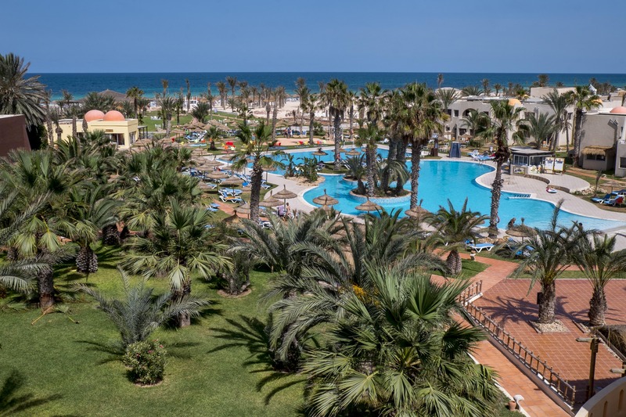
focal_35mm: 38
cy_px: 208
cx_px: 313
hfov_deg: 50.7
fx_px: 661
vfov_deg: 35.0
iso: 250
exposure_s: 1/140
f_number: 18
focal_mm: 25.4
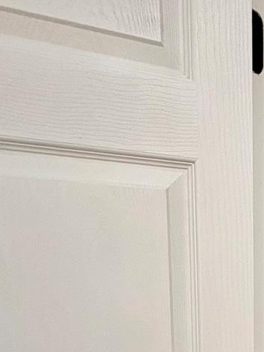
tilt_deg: -8.9
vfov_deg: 37.6
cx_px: 324
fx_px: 467
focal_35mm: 46
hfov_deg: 27.4
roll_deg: -1.8
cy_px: 336
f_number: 2.2
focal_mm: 2.22
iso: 160
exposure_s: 1/60
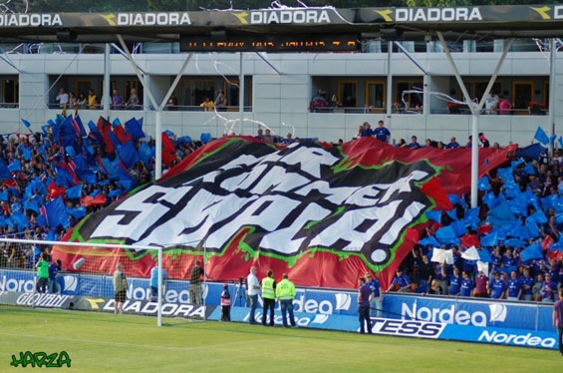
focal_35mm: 158
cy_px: 186
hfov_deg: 13.1
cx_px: 282
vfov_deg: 8.7
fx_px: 2458
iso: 400
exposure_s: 1/320
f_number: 4.5
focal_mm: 105
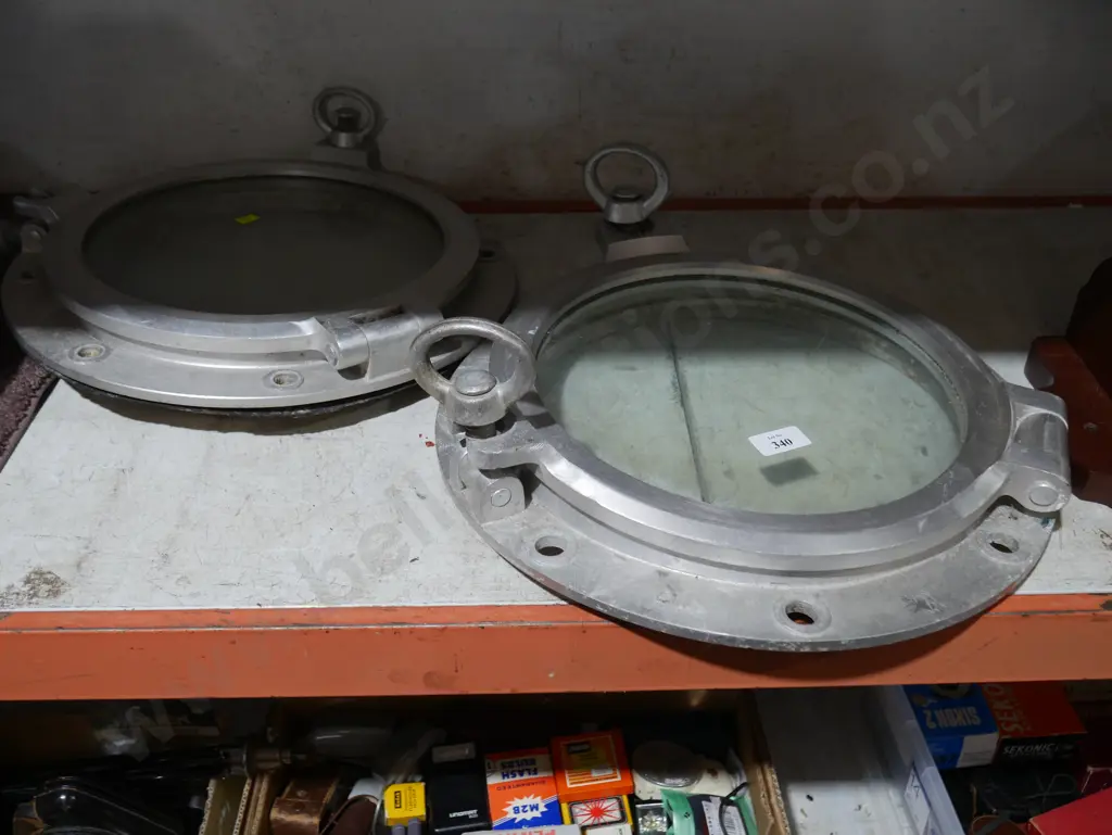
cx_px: 556
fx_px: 1093
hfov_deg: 53.9
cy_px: 418
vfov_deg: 41.8
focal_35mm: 34
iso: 320
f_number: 4
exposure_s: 1/60
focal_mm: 17
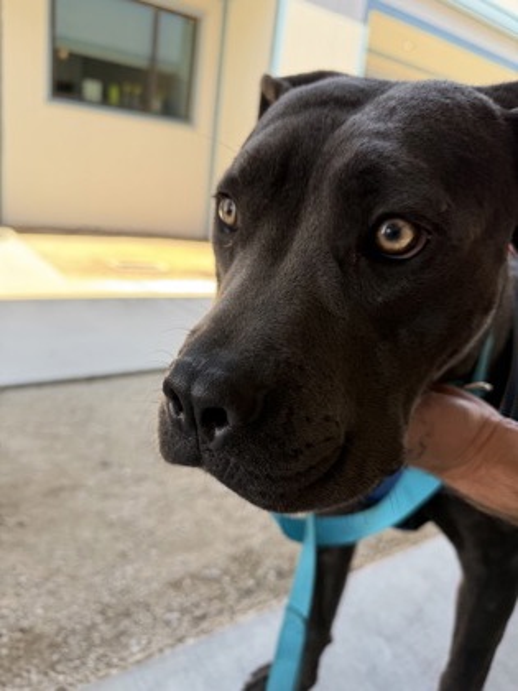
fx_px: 479
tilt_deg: -17.3
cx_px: 259
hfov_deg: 56.8
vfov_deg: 71.6
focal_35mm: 24
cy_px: 346
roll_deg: -8.0
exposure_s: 1/278
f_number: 1.78
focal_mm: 6.76
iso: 64
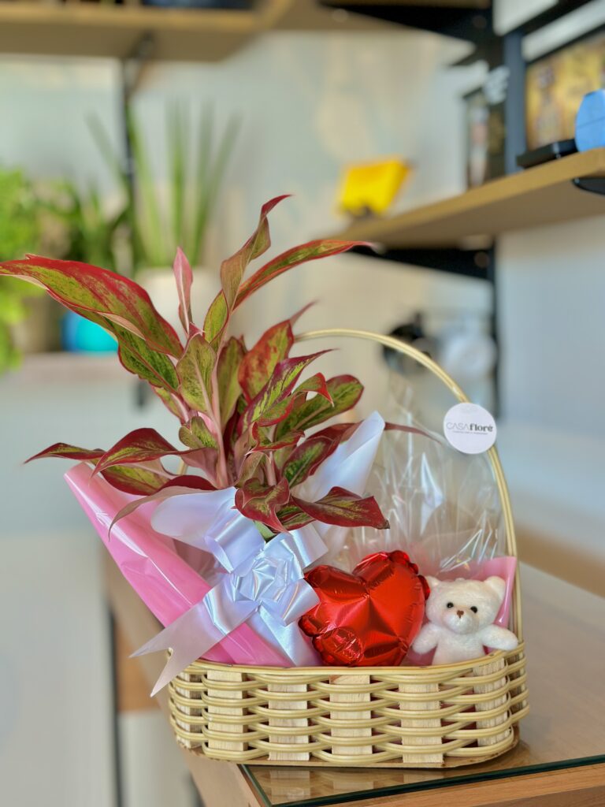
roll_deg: +1.4
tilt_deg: -4.4
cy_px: 404
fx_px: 1119
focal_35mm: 48
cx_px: 302
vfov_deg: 39.7
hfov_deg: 30.3
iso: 64
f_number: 1.78
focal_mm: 6.86
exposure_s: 1/120
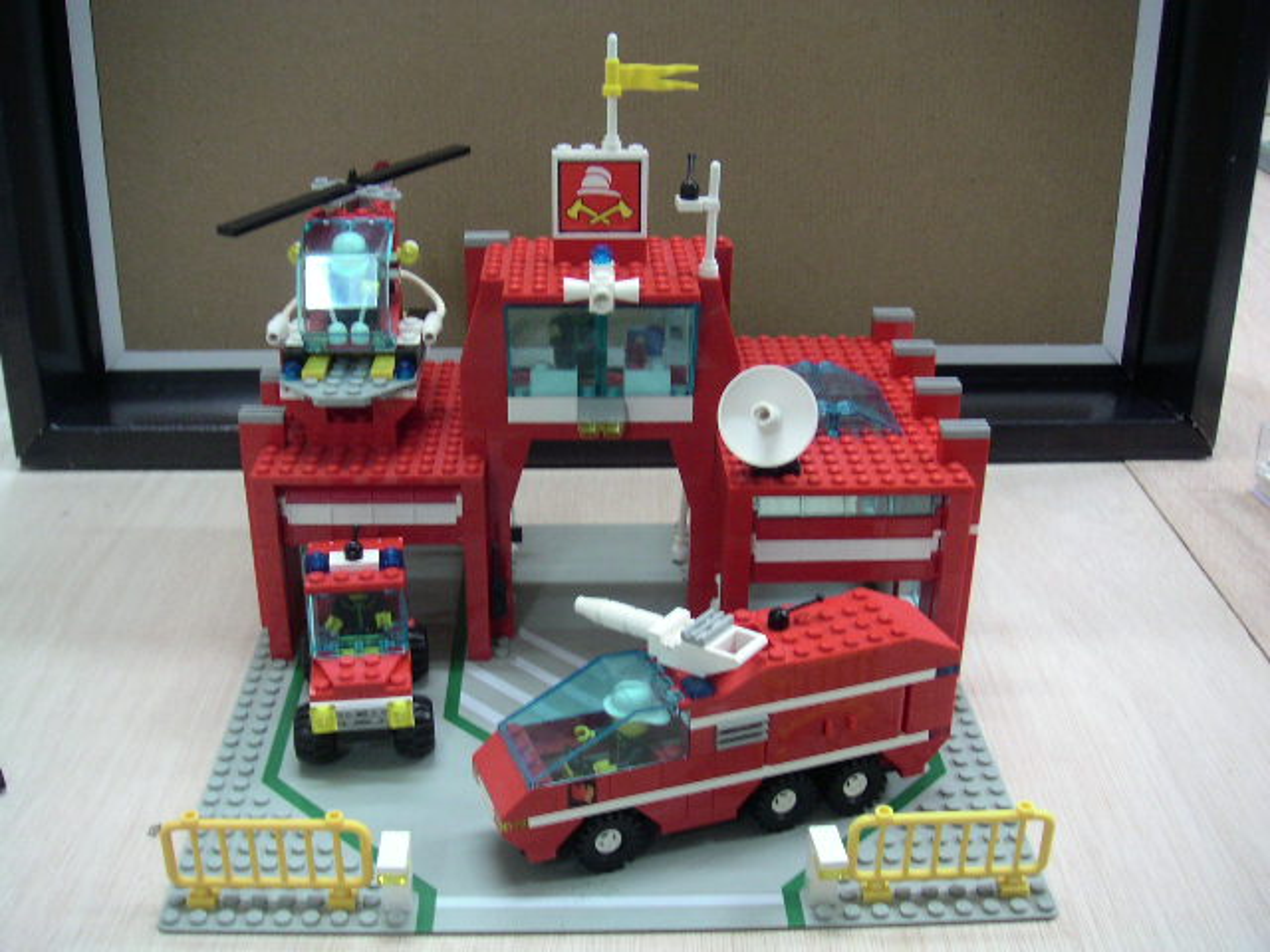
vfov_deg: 37.7
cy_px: 476
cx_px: 635
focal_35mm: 38
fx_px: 1394
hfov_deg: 49.0
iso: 100
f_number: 2.8
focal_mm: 6
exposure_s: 1/10
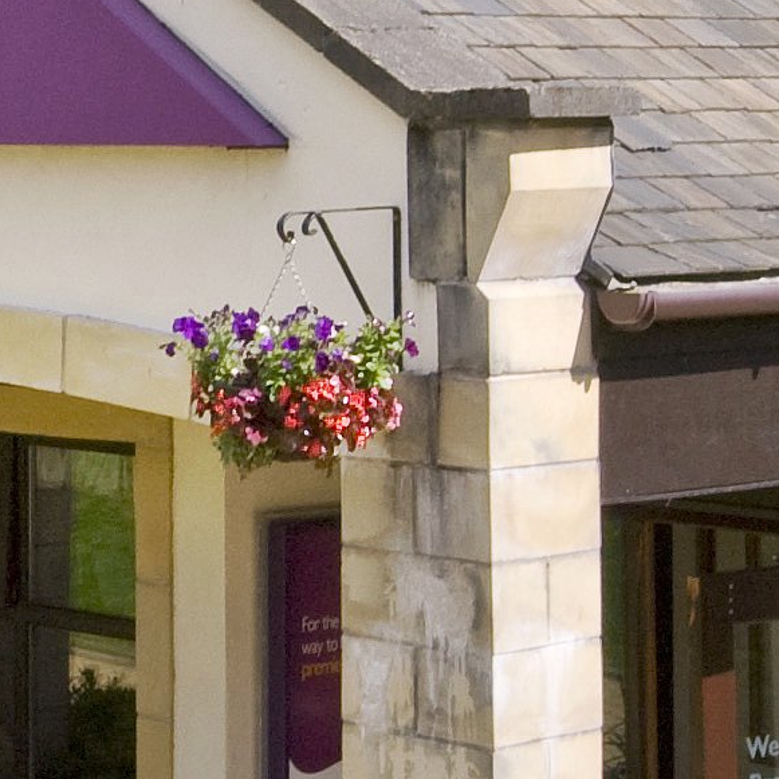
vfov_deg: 13.1
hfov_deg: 12.0
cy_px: 82
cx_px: -693
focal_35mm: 132
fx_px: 3361
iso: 200
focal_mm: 20
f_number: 14
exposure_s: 1/125
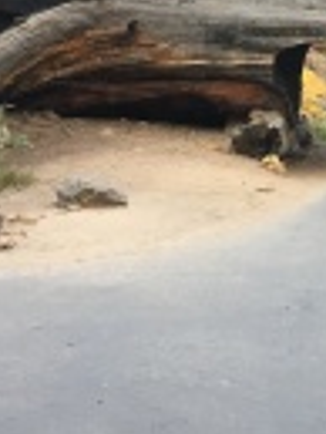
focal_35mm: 82
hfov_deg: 17.3
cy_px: 94
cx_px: 373
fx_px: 1028
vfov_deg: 23.5
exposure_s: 1/30
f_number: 2.2
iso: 40
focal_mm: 4.15
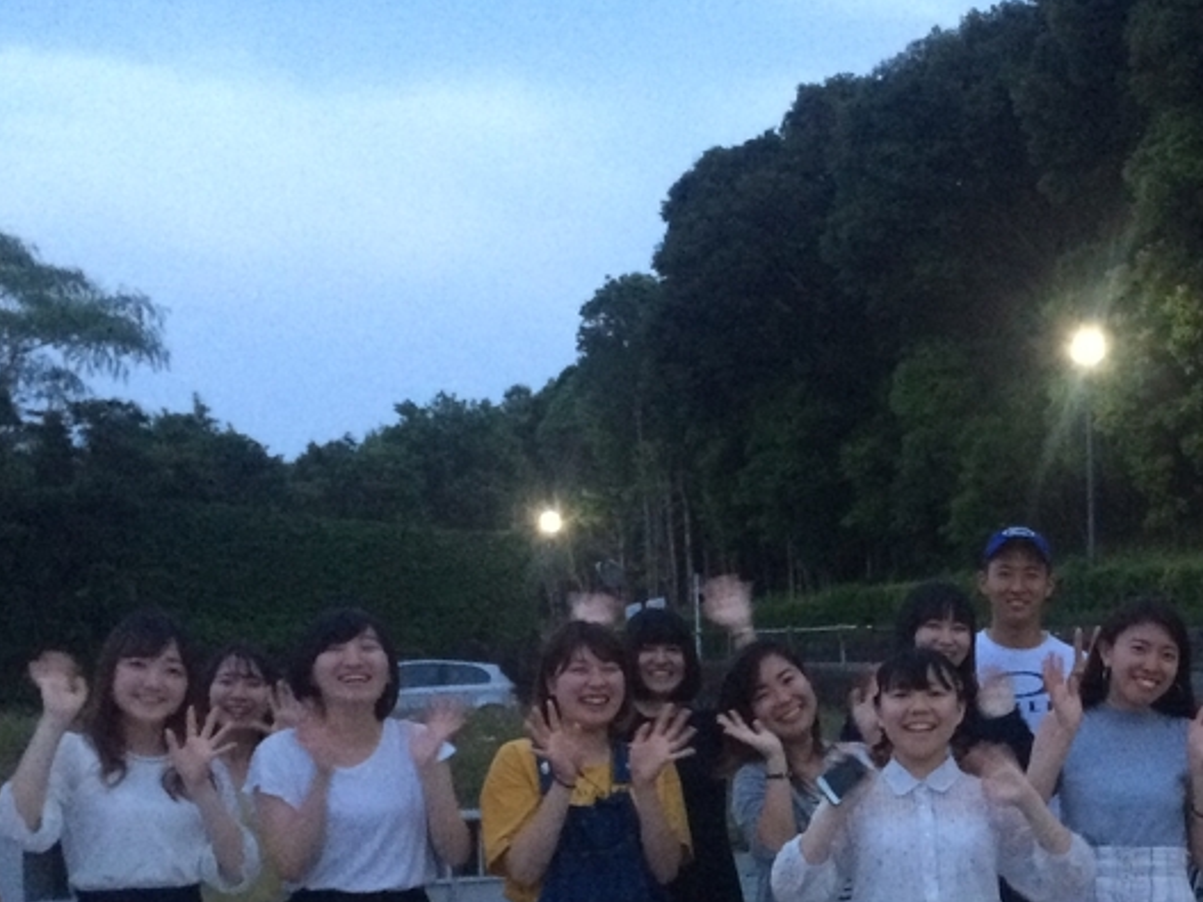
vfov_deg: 21.7
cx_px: 1039
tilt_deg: +0.6
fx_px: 2293
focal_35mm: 66
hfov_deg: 28.5
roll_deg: +0.4
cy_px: 831
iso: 250
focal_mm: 4.15
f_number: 2.2
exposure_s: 1/20
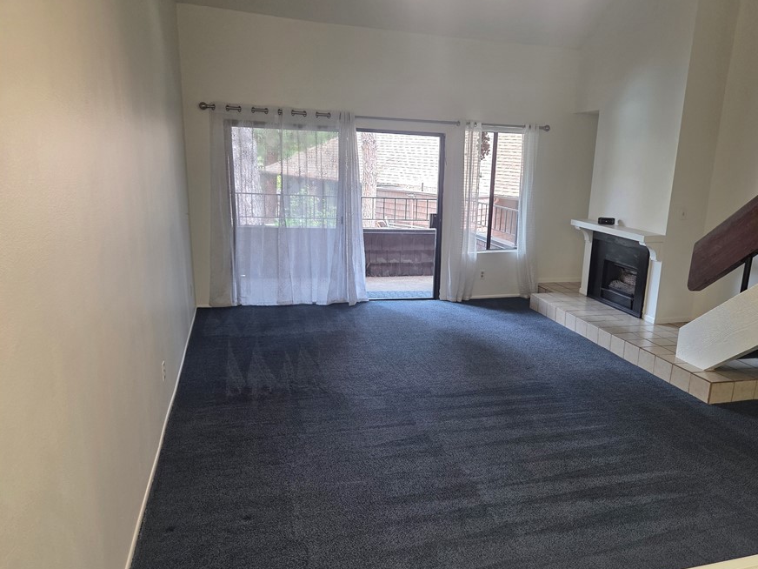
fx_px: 591
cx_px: 438
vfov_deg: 51.3
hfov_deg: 65.0
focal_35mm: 27
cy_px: 296
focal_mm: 5.4
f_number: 1.8
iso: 160
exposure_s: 1/120
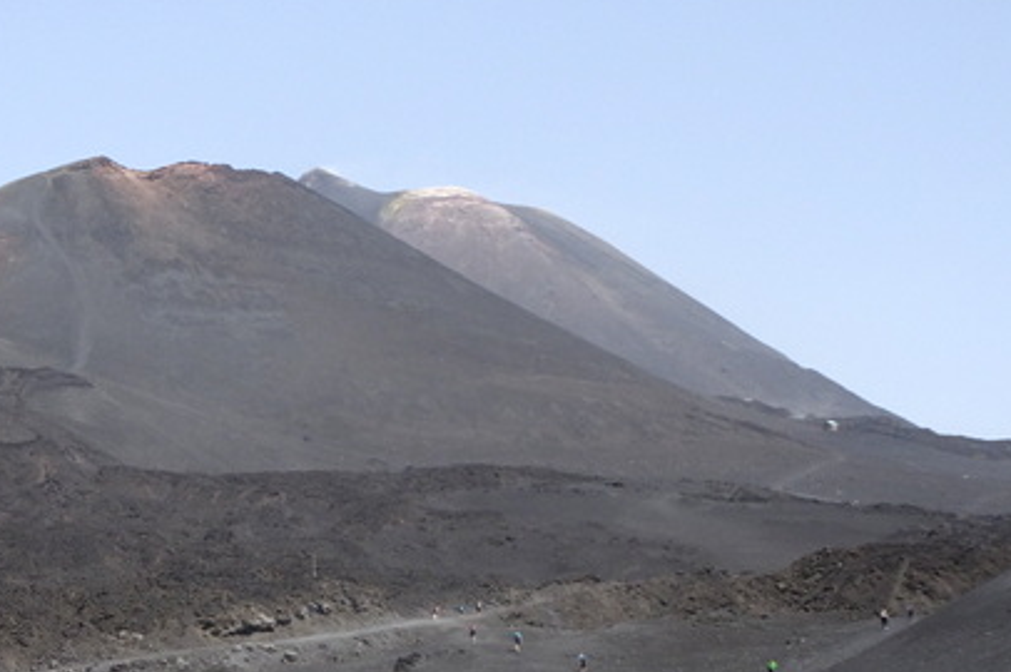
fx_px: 3339
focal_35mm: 119
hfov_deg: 17.0
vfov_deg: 11.5
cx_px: 125
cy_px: 510
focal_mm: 9.87
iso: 80
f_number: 4.5
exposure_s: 1/400
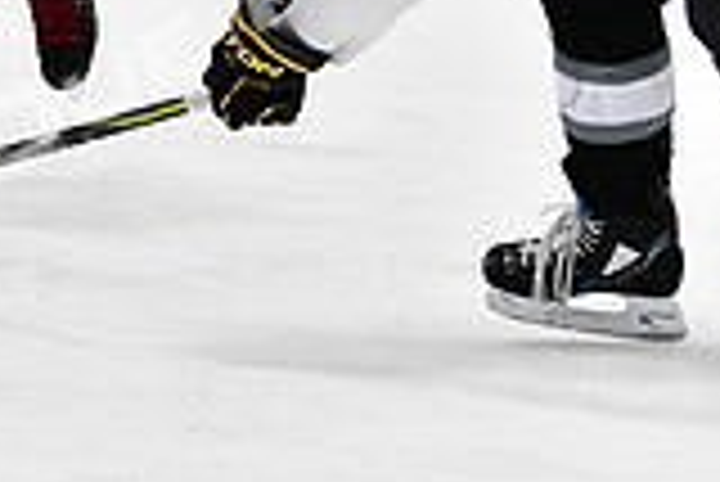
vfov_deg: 2.9
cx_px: -423
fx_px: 9348
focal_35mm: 467
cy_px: -354
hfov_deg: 4.4
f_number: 2.8
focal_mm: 86
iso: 6400
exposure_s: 1/1600
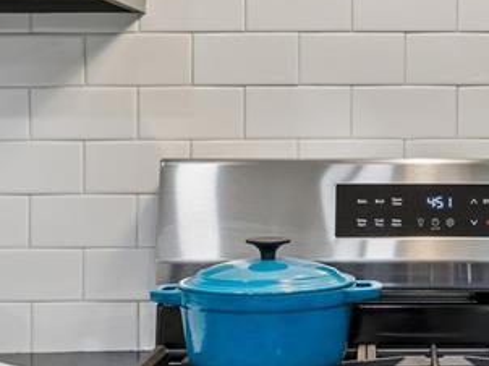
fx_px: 1091
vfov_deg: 19.0
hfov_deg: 24.5
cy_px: 117
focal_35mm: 77
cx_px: 440
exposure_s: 1/40
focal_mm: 15.8
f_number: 8
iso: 200
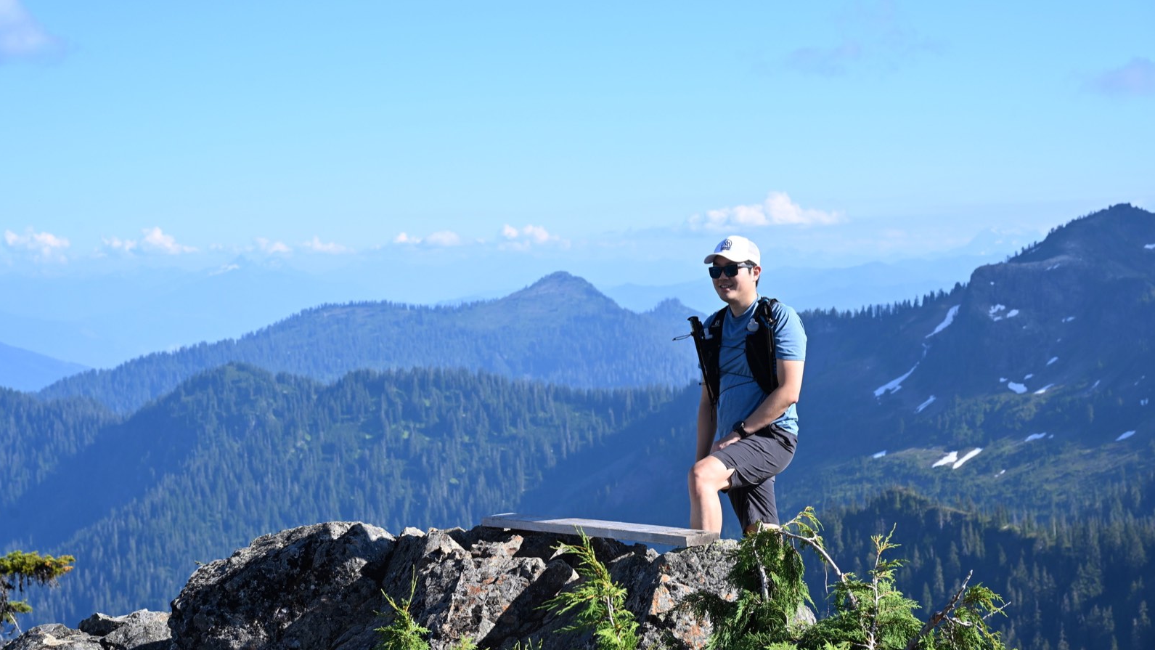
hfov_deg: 26.8
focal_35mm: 79
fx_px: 2419
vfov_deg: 15.3
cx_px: 579
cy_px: 305
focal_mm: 75
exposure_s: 1/500
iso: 320
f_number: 8
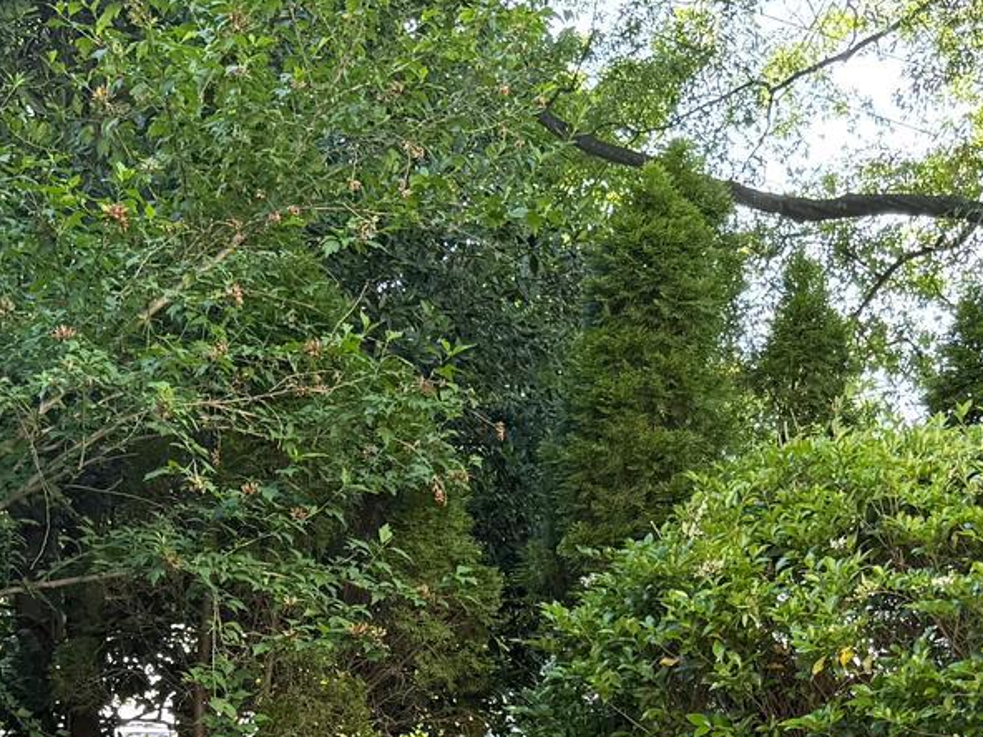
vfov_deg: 15.8
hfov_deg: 23.2
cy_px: 1210
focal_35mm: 83
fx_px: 2357
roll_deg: -0.5
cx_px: 209
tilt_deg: -6.9
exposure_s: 1/170
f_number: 1.78
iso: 64
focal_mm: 6.76
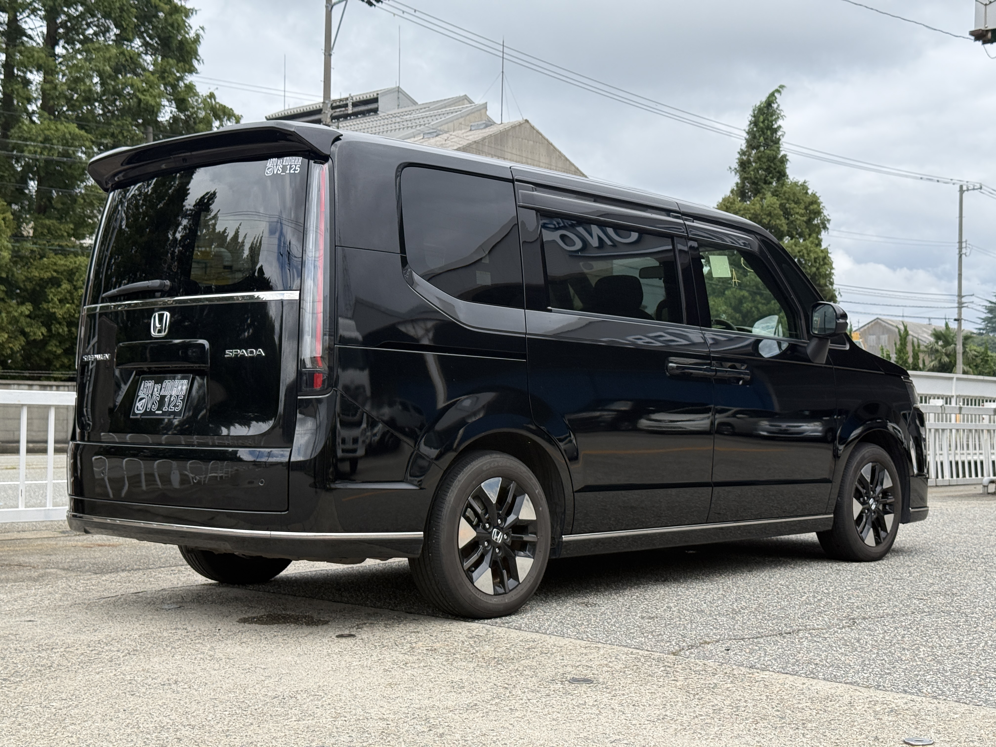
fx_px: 1381
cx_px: 498
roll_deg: -0.8
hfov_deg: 39.7
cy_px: 374
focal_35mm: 48
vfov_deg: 30.3
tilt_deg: +2.4
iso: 80
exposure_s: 1/2033
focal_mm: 6.76
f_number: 1.78
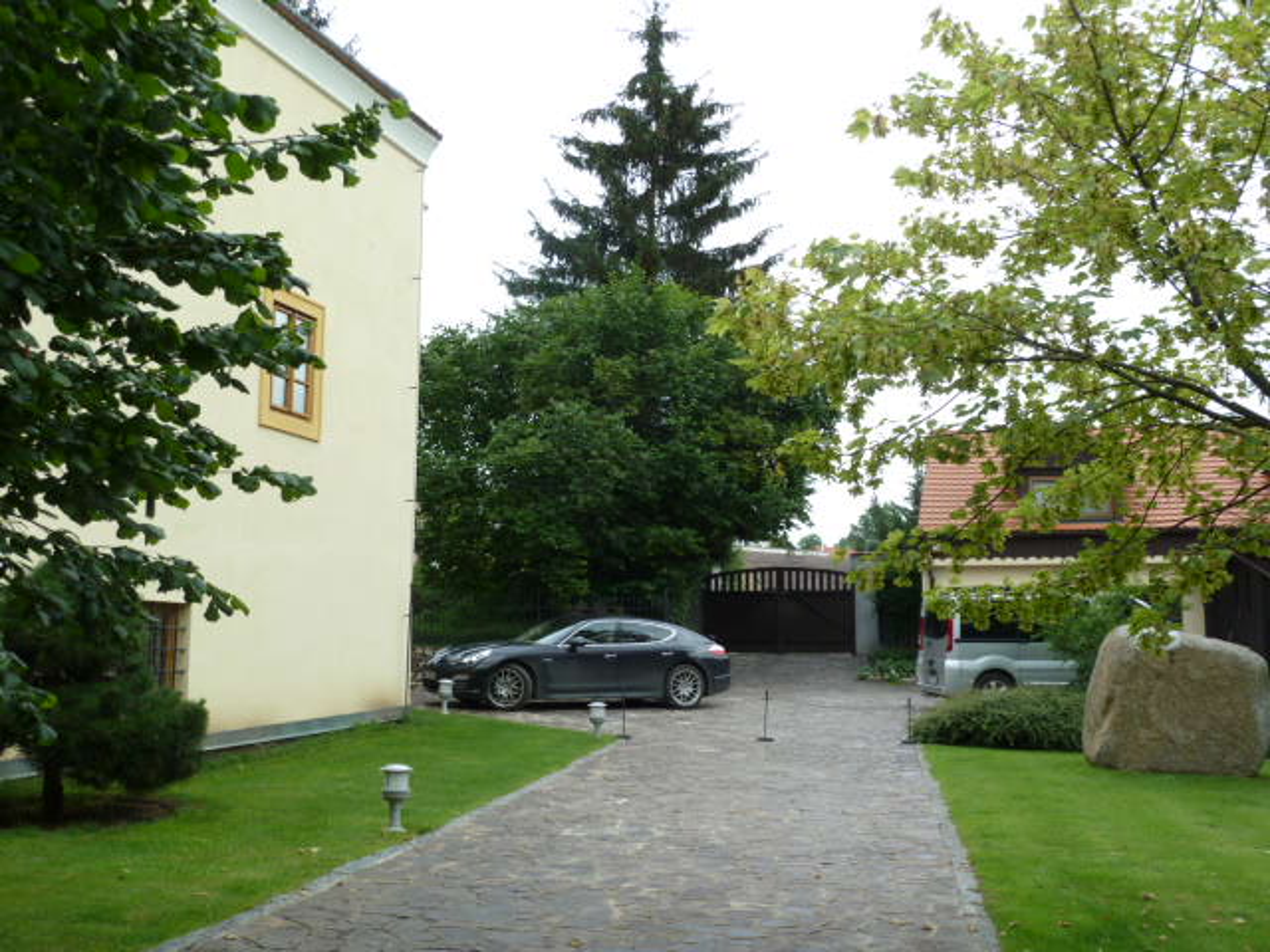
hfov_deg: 46.8
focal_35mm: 40
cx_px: 635
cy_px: 476
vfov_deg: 36.0
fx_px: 1468
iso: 80
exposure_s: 1/200
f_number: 4
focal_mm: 6.5
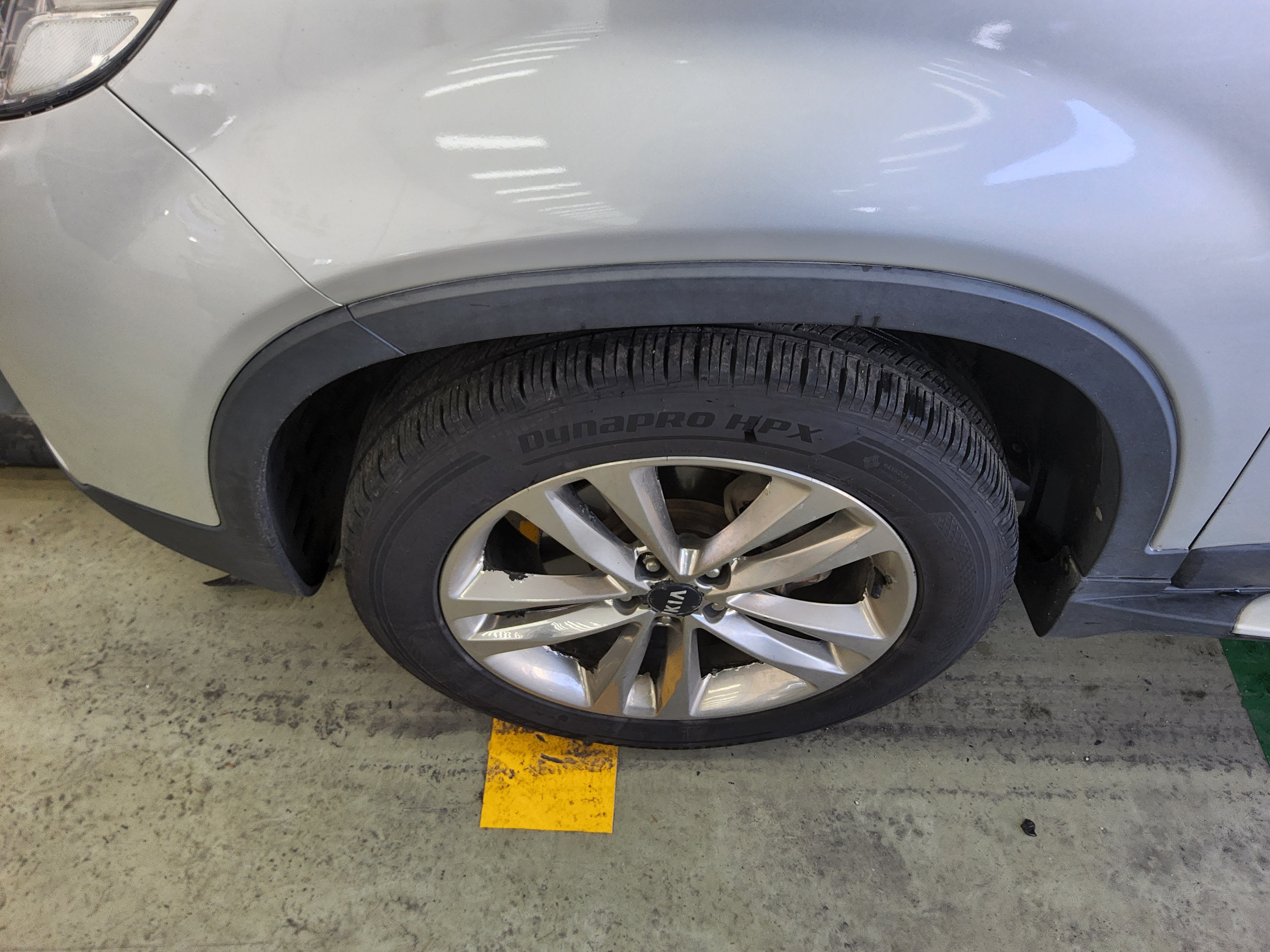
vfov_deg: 54.9
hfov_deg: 69.4
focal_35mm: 25
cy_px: 476
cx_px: 635
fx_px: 917
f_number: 2
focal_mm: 3.08
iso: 80
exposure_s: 1/120
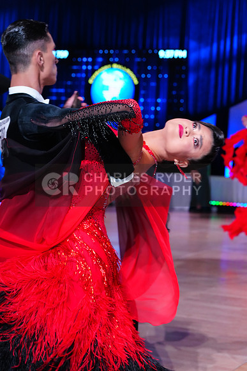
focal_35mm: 77
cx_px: 124
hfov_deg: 17.7
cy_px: 186
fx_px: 792
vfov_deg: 26.3
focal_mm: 77
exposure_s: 1/250
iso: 3200
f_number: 5.6
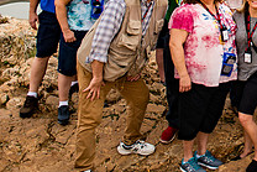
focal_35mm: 67
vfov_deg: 19.1
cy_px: -38
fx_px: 479
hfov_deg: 26.6
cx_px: 310
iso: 100
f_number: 2.8
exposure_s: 1/800
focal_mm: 24
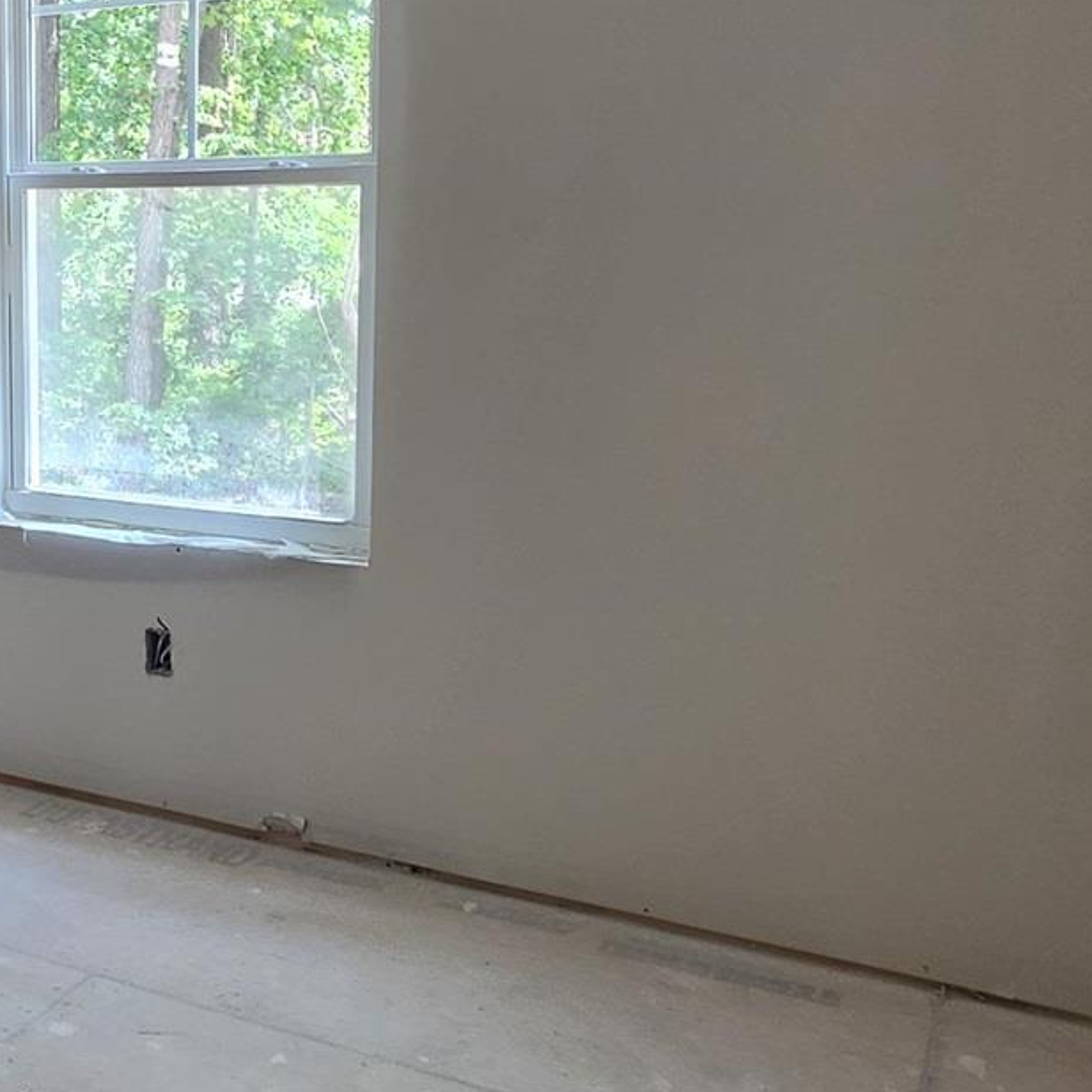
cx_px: -110
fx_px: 1535
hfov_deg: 34.0
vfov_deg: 39.0
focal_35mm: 43
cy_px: 443
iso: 100
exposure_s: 1/120
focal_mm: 2.2
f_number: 1.9
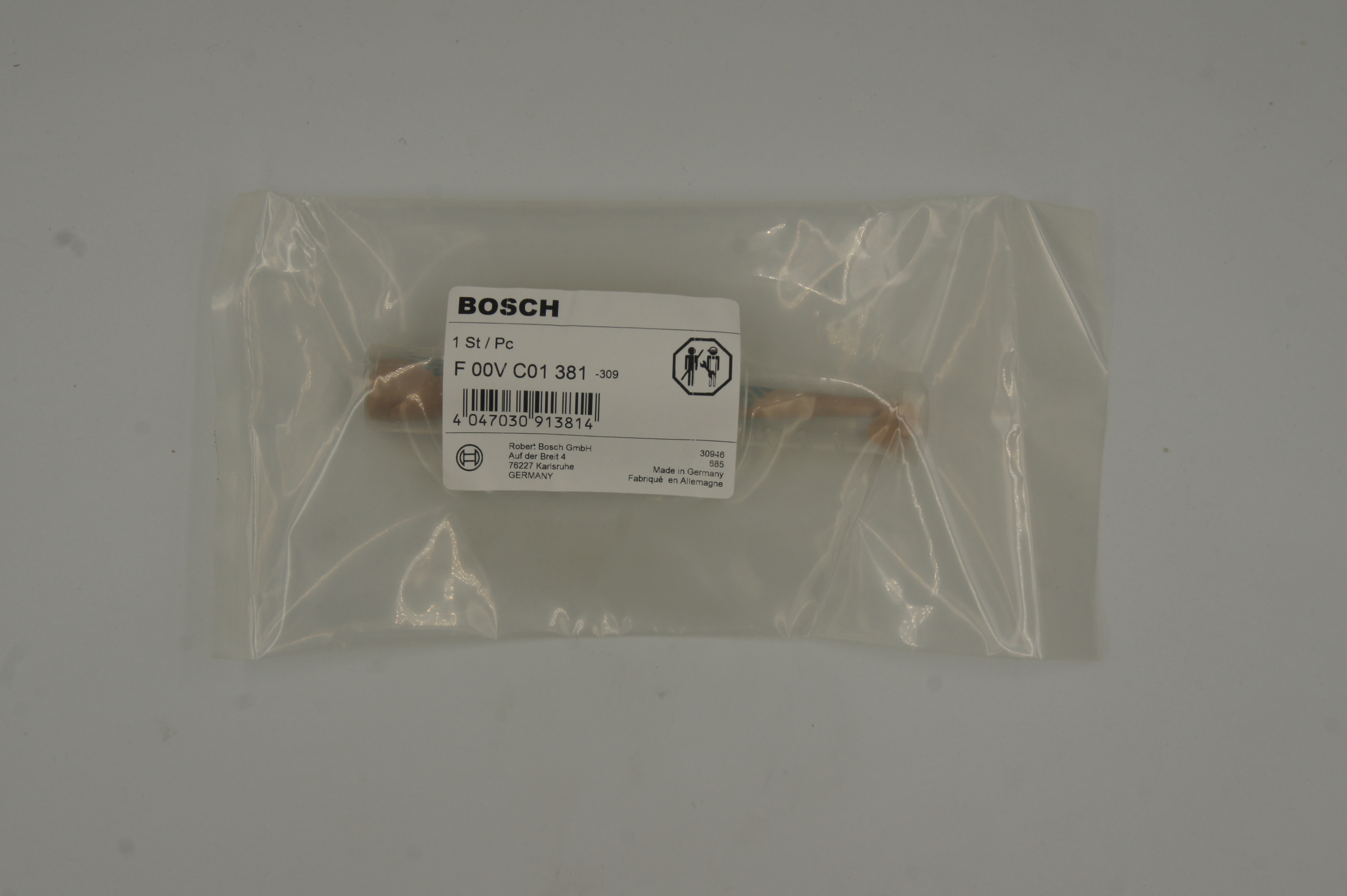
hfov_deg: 37.2
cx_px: 663
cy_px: 448
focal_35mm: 54
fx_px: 2001
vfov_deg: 25.3
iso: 200
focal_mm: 35
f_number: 11
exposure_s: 1/125
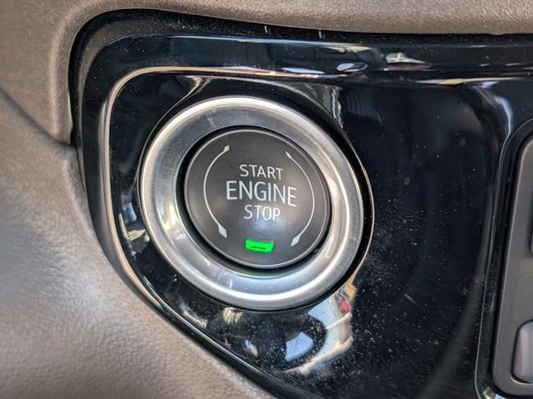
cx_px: 280
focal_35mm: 52
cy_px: 188
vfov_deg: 28.0
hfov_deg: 36.8
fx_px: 801
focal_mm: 6.9
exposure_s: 1/294
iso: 289
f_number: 1.68
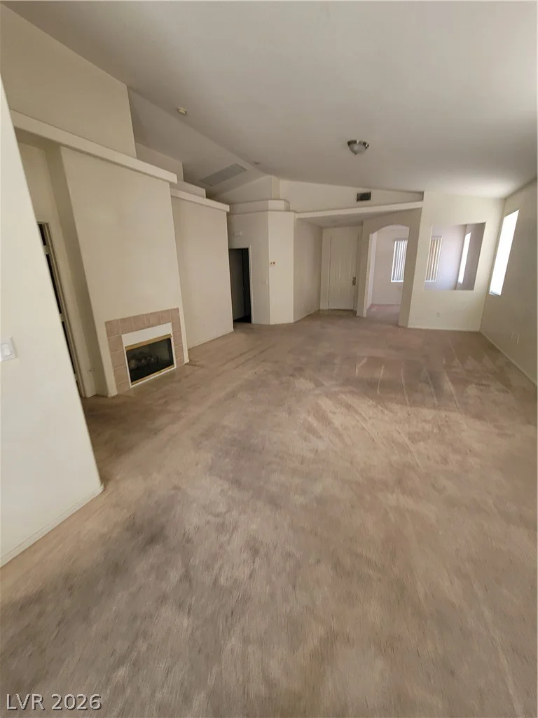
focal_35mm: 13
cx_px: 269
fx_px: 269
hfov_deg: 89.9
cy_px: 359
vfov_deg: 106.2
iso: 125
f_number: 2.2
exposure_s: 1/60
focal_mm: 2.2
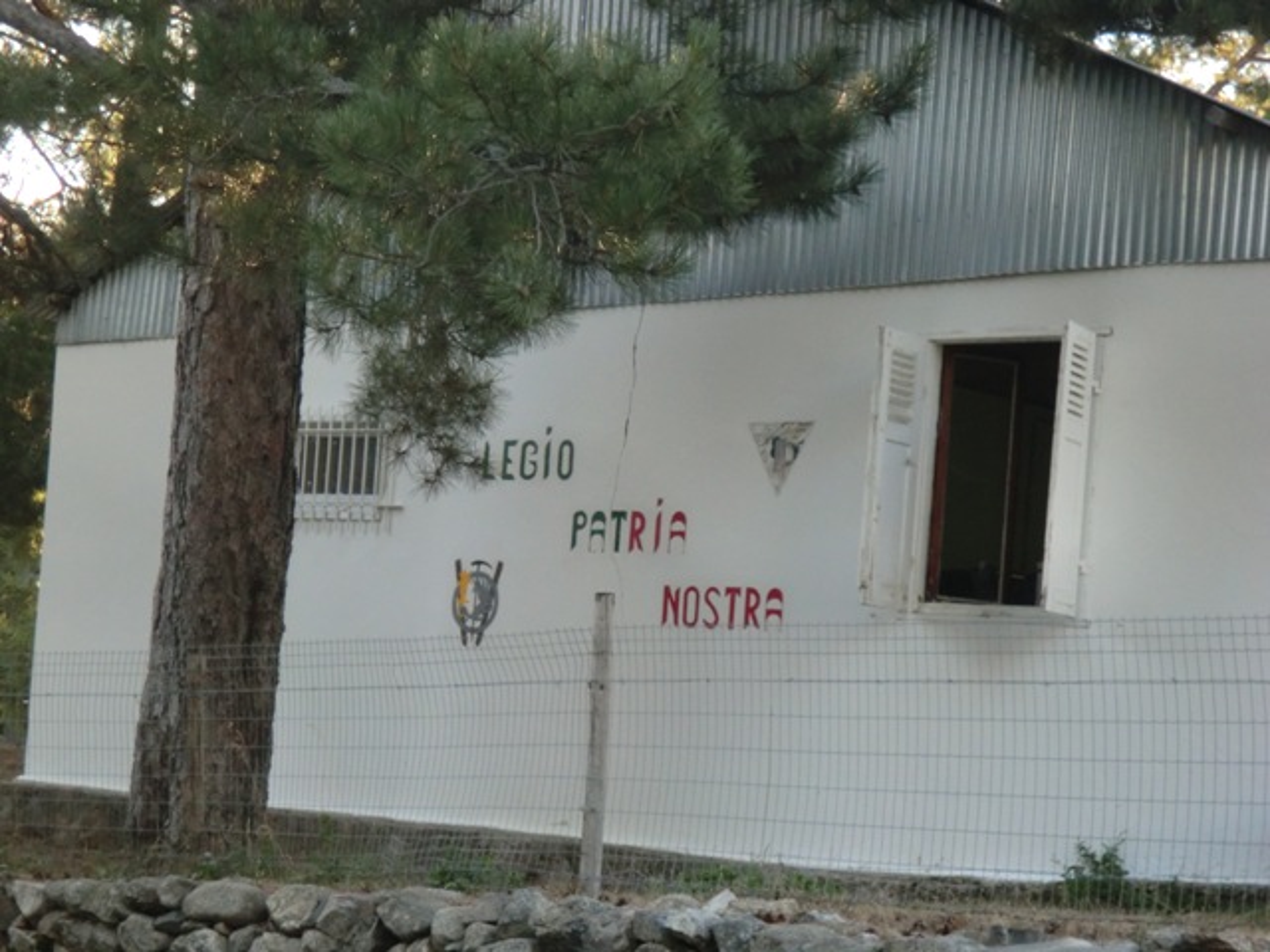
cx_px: 635
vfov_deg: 16.2
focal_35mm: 91
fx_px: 3339
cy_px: 476
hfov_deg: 21.5
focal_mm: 16.5
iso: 200
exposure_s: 1/100
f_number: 5.4
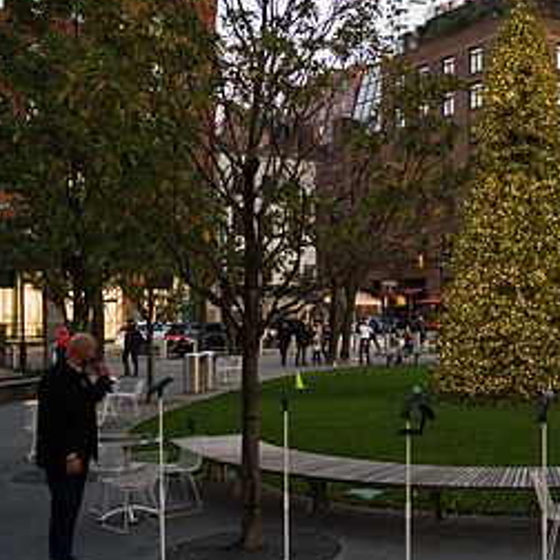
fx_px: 860
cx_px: 516
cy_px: 289
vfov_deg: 36.1
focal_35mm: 47
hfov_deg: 33.9
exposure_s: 1/200
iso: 1600
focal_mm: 24
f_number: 4
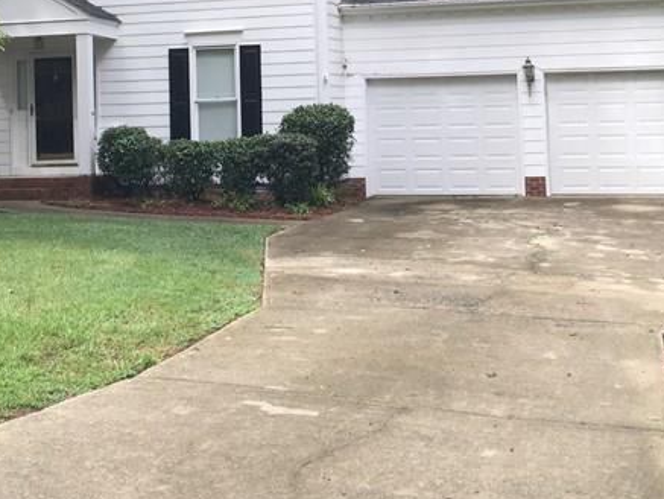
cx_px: 260
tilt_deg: +3.8
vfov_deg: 21.2
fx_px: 1305
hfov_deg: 28.5
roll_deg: +0.7
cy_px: 55
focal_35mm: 68
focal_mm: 4.15
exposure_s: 1/267
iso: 32
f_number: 2.2
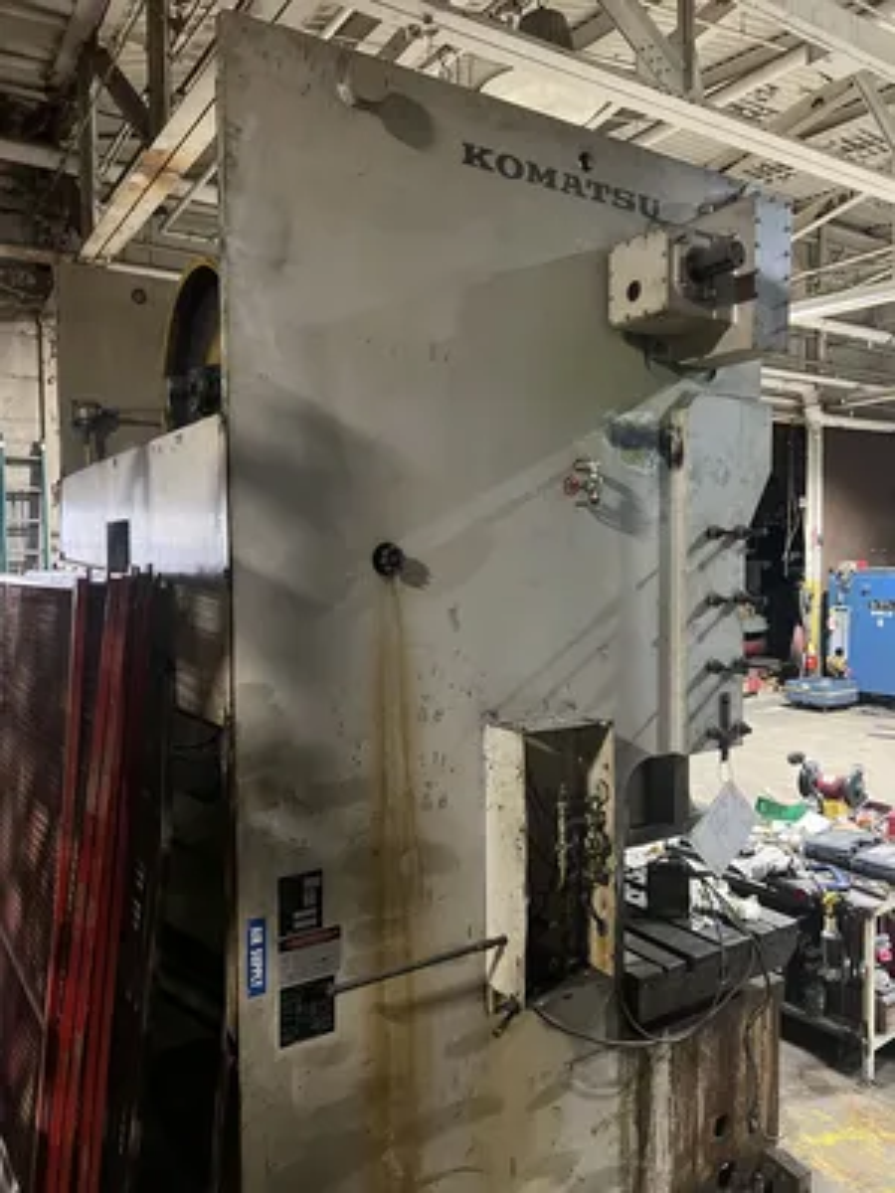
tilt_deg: -1.2
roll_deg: +2.1
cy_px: 596
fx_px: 896
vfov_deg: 67.3
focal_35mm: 26
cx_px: 448
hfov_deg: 53.1
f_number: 1.5
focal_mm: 5.7
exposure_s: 1/38
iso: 640
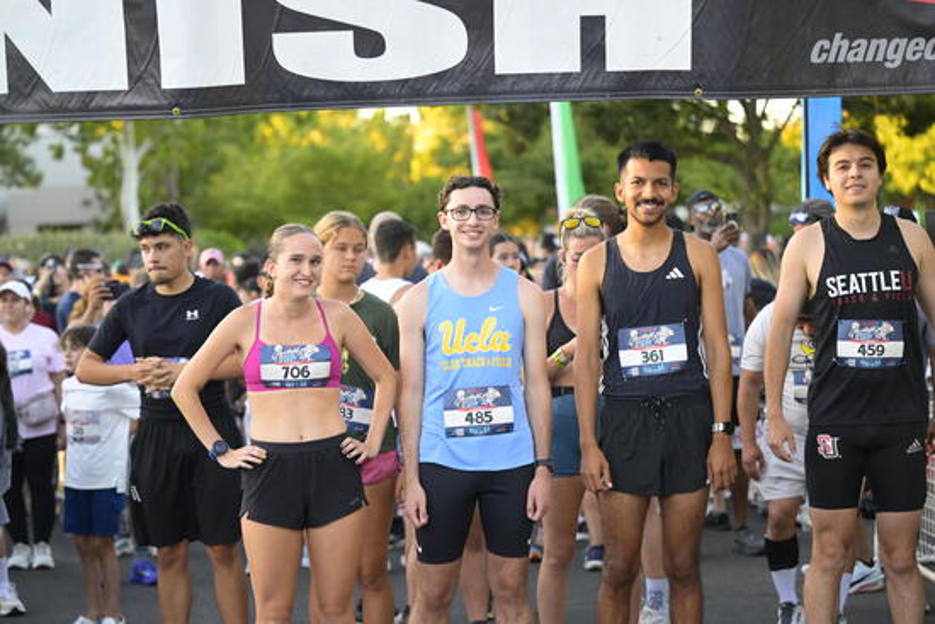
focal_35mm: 82
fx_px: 2130
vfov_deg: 16.7
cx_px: 468
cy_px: 312
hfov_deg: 24.8
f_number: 2.8
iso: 1800
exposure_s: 1/1000
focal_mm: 82
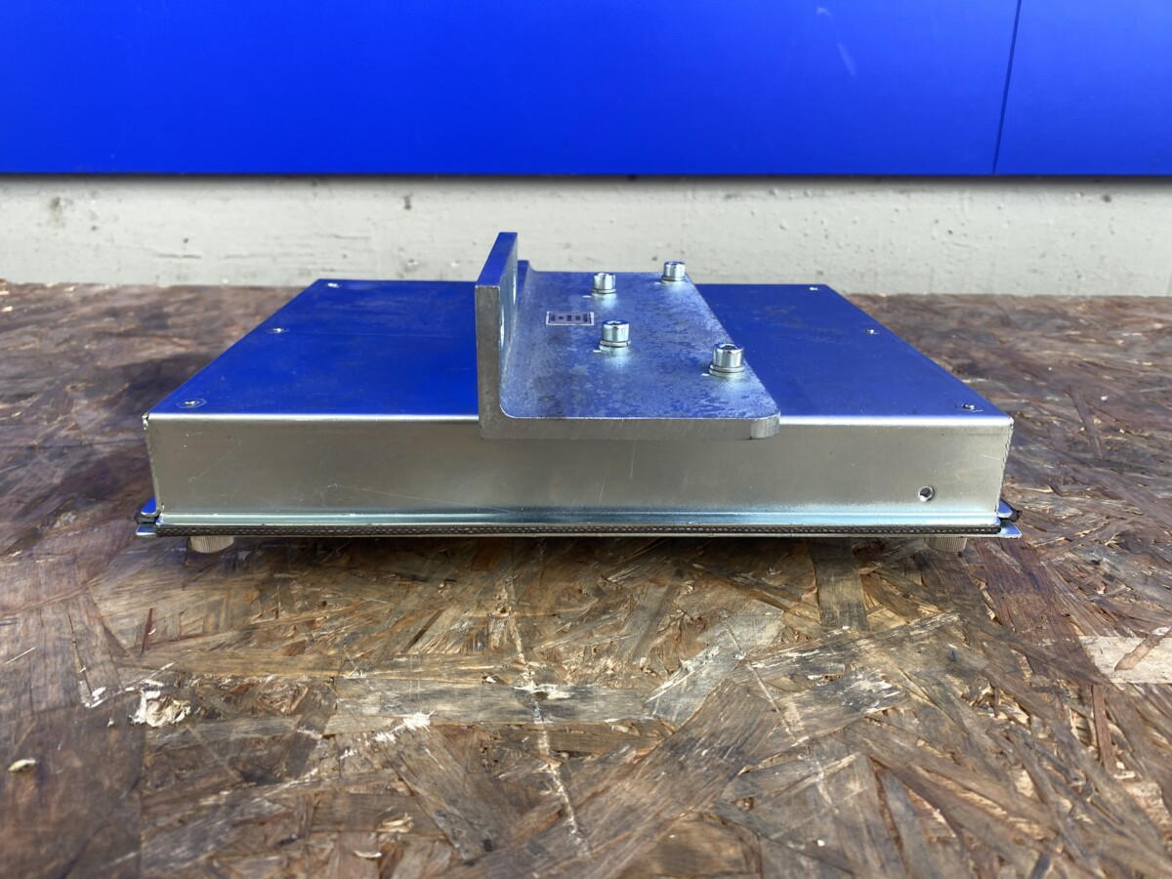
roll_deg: -0.2
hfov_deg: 67.3
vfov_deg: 53.1
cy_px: 440
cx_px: 586
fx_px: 880
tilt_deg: -18.8
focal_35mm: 26
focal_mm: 4.25
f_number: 1.8
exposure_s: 1/100
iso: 40
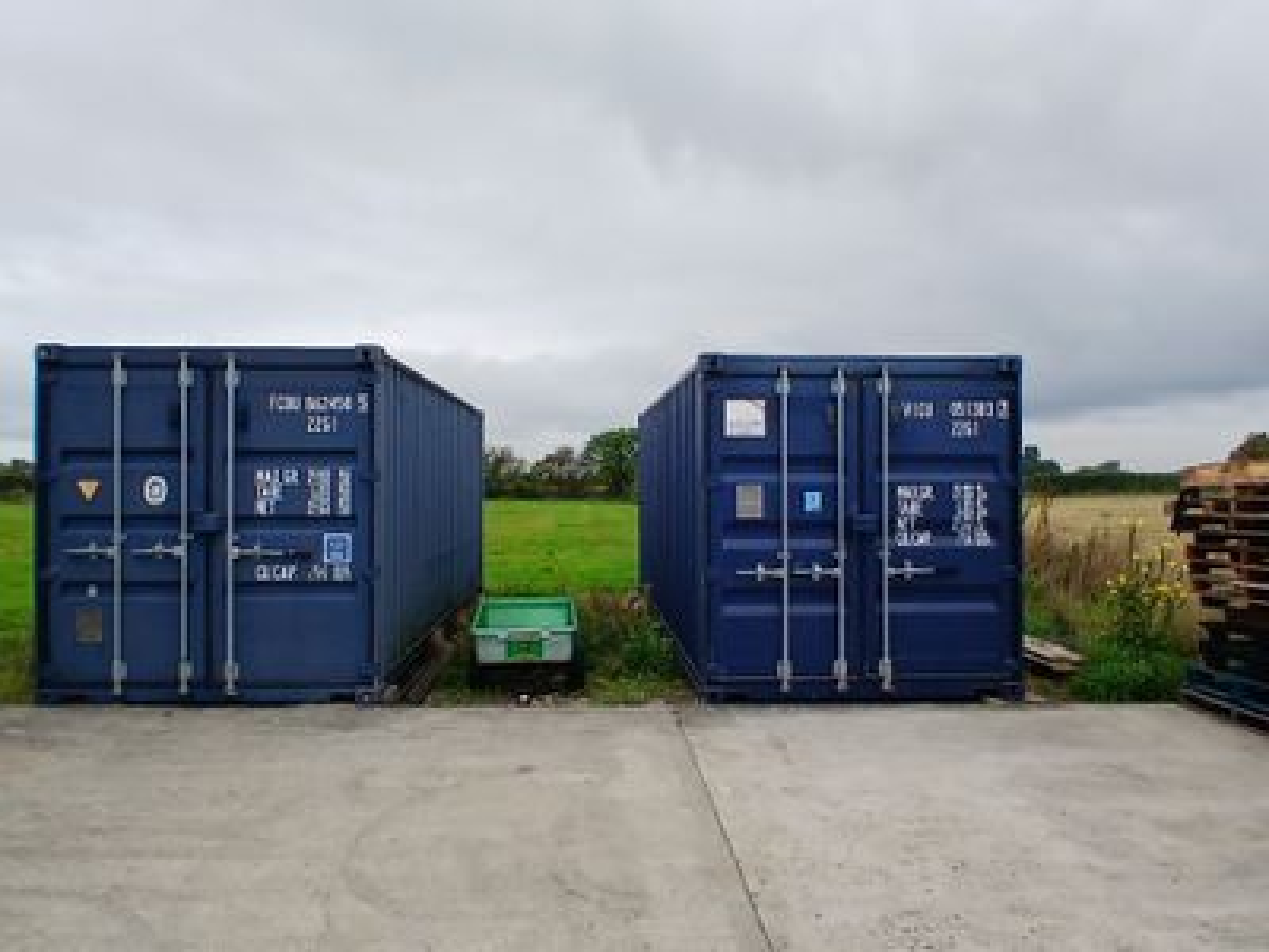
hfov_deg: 91.0
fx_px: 623
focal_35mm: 17
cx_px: 634
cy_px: 476
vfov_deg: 74.7
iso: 50
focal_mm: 1.4
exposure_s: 1/441
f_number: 2.2
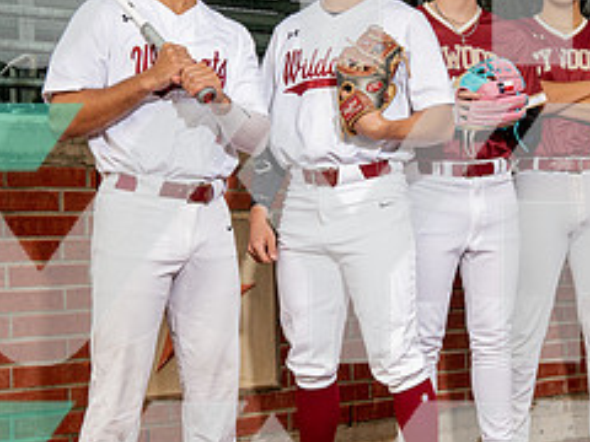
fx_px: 1108
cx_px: 452
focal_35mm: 65
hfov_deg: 29.3
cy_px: 235
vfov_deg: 22.6
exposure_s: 1/250
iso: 400
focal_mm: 28
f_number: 11
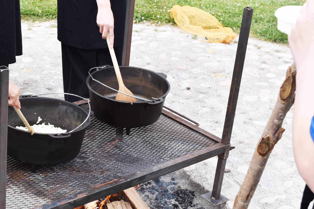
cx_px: 72
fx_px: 610
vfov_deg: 19.5
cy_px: 101
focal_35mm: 70
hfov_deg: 28.4
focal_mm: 24
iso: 200
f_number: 8
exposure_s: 1/250
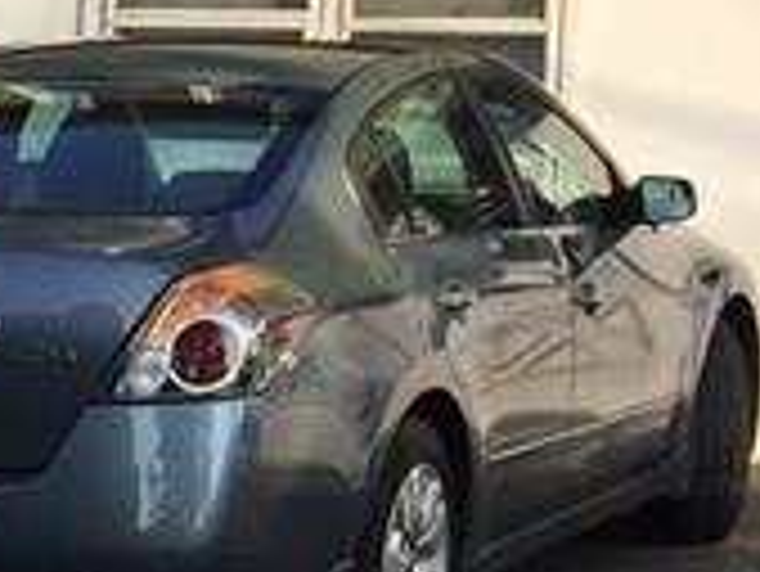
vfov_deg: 8.1
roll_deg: -3.4
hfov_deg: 10.9
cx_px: 1084
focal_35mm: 176
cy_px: -473
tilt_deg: +9.1
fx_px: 3867
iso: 32
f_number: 2.2
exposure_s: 1/1721
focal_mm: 4.15
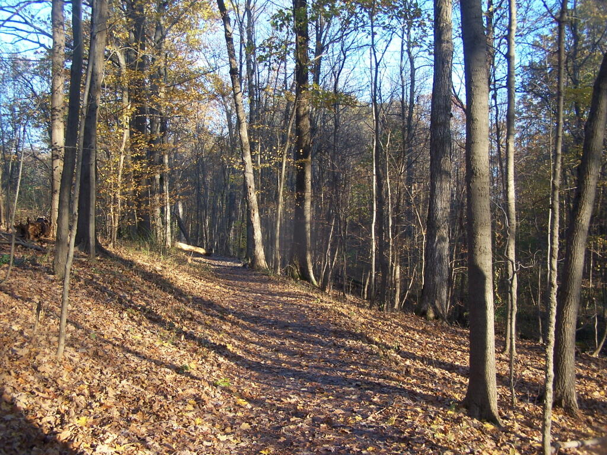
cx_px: 304
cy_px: 228
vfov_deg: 37.7
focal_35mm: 38
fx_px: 666
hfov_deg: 49.0
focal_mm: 6.3
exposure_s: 1/125
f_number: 2.8
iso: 80
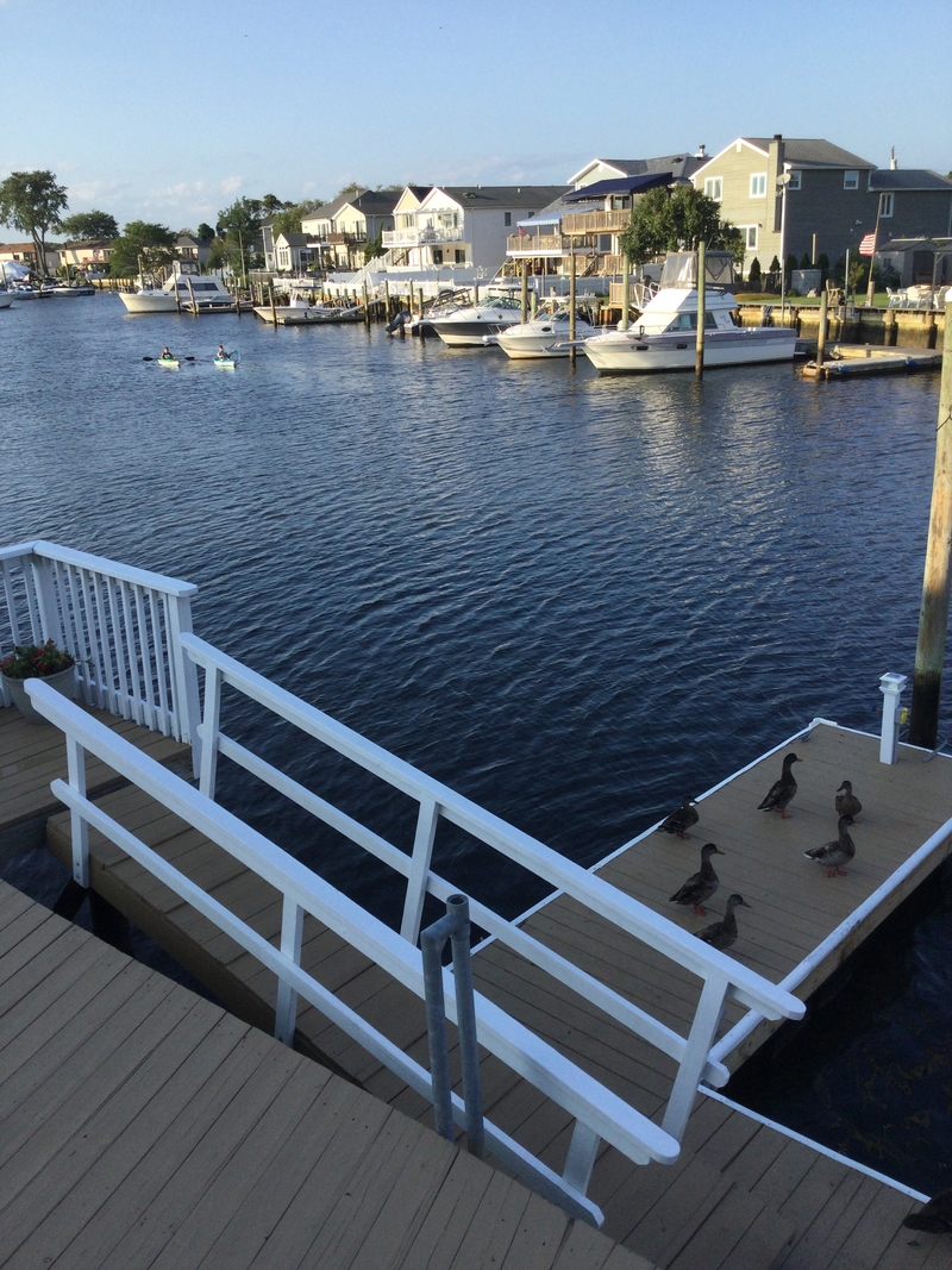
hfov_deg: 45.4
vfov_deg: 58.4
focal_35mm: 31
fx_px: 1137
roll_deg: +2.4
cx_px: 476
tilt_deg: -20.2
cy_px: 635
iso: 25
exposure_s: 1/747
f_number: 2.4
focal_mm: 3.3
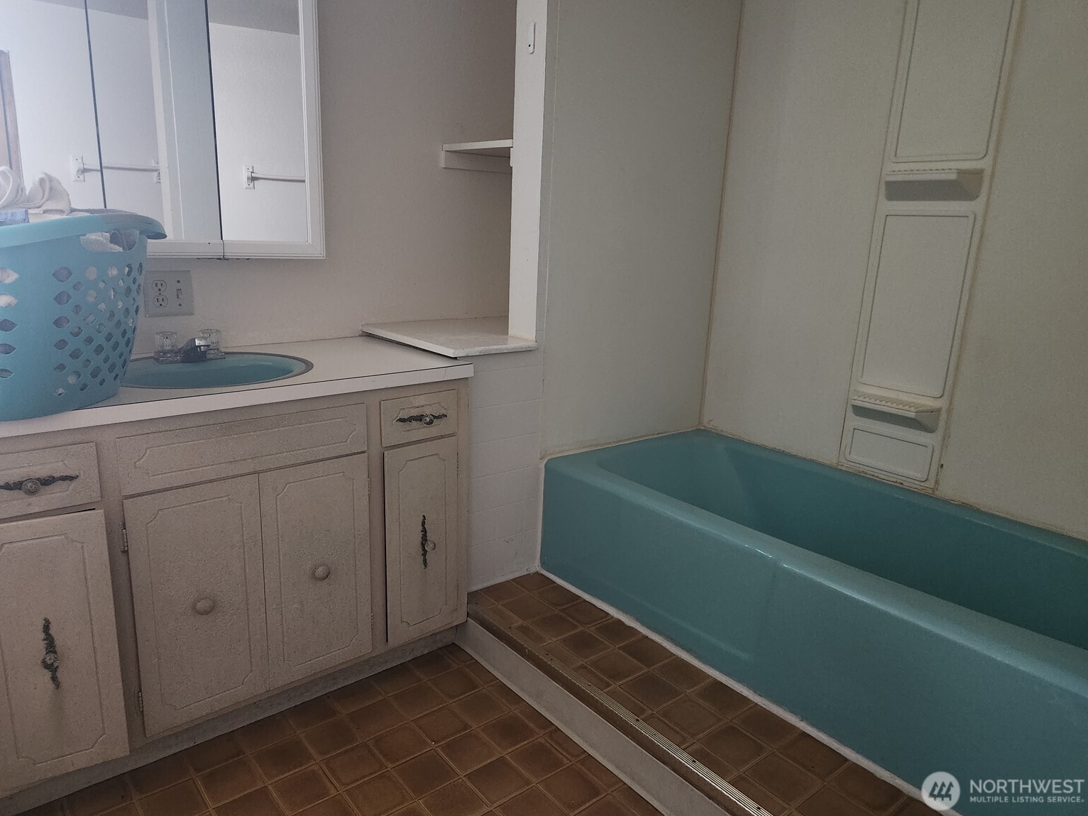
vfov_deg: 56.8
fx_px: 754
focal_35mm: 24
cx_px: 538
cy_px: 394
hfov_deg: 71.6
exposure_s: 1/24
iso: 800
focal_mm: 5.4
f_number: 1.8
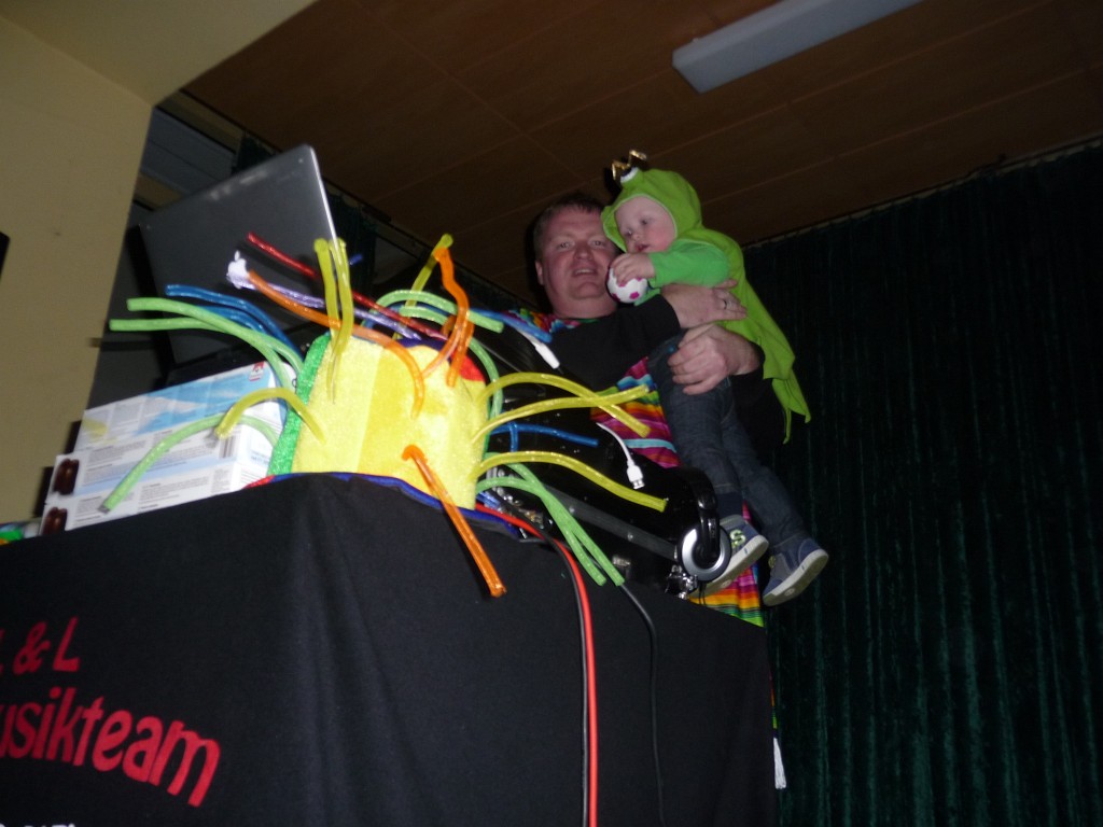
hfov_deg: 56.8
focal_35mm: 32
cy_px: 414
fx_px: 1020
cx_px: 552
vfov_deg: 44.2
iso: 160
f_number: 3.5
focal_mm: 5.3
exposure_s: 1/30
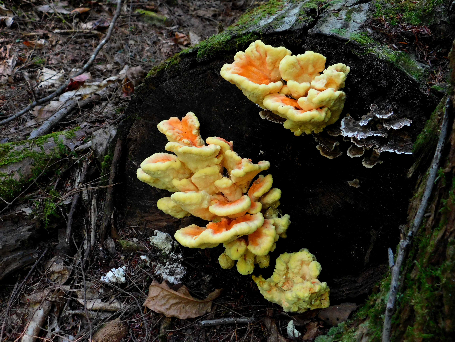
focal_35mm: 40
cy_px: 171
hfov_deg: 46.8
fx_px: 526
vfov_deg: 36.0
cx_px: 228
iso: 400
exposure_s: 1/30
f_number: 3.6
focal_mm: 7.1
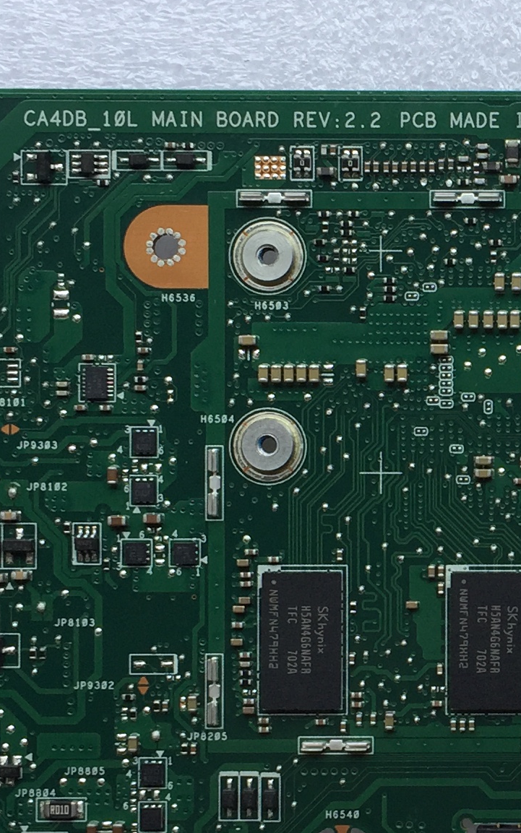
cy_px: 498
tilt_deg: -75.8
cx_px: 689
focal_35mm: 87
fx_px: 1976
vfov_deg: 23.8
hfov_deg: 14.4
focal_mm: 4.15
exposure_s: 1/534
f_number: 2.2
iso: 32
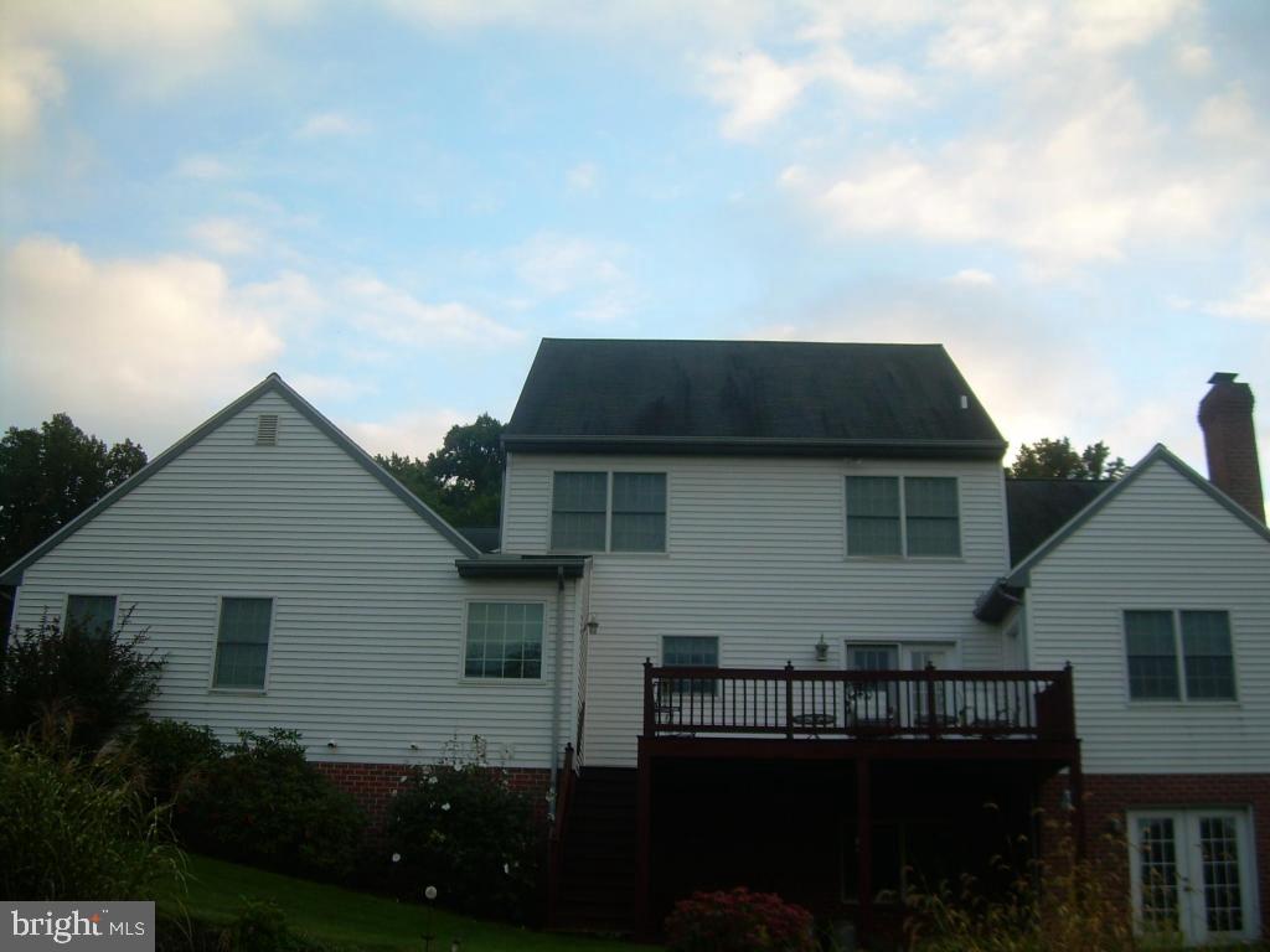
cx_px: 635
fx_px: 1394
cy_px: 476
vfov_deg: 37.7
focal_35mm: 38
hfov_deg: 49.0
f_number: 2.8
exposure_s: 1/177
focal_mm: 6.3
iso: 50
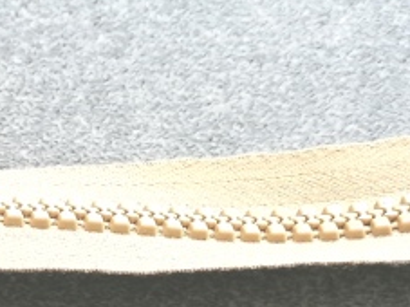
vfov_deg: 10.1
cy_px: 526
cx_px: -52
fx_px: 1657
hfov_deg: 13.8
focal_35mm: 140
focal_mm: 4.75
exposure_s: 1/120
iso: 64
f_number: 1.8
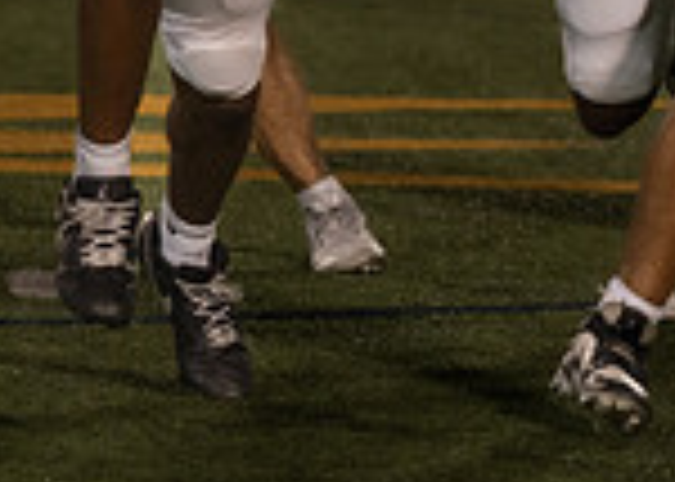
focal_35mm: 665
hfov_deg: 3.0
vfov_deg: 2.2
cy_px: -331
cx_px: 620
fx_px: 12743
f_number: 2.8
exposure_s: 1/1000
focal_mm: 109
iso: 1000
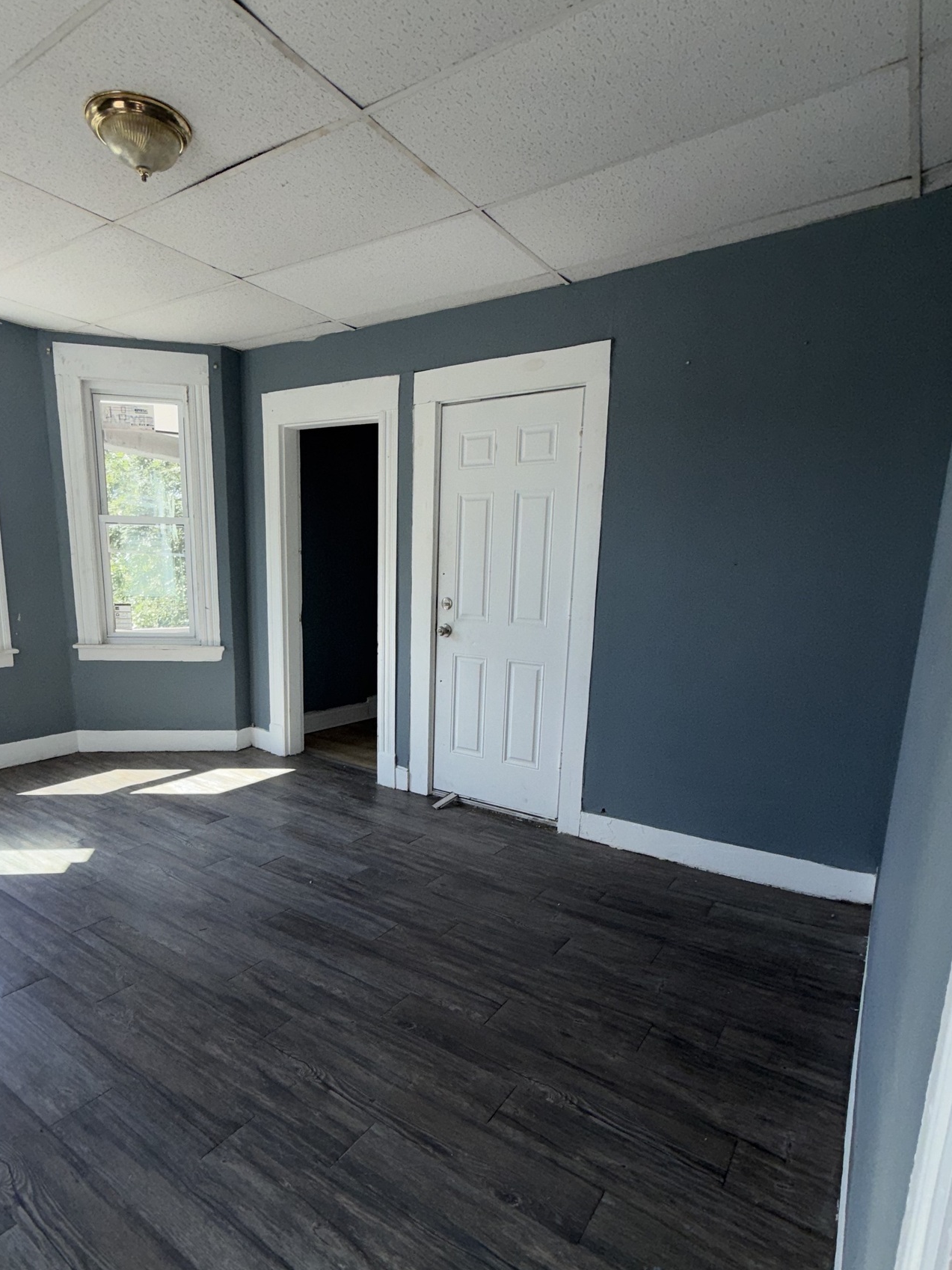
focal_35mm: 19
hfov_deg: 68.4
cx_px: 415
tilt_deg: -10.6
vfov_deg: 84.3
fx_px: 697
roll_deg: -2.2
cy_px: 709
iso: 32
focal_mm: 2.22
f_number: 2.2
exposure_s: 1/121
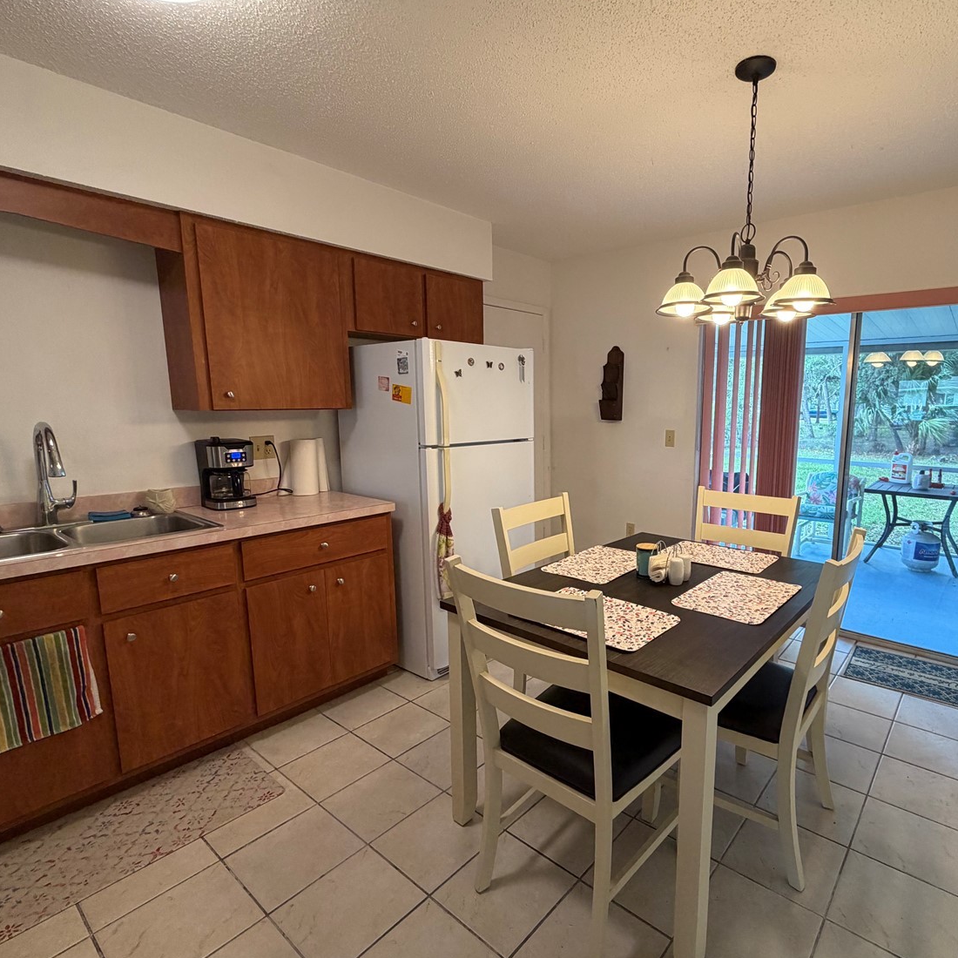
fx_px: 564
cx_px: 583
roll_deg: -0.1
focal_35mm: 18
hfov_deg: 79.6
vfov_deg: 80.7
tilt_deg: -7.9
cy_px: 487
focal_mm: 2.22
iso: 200
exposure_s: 1/60
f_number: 2.2
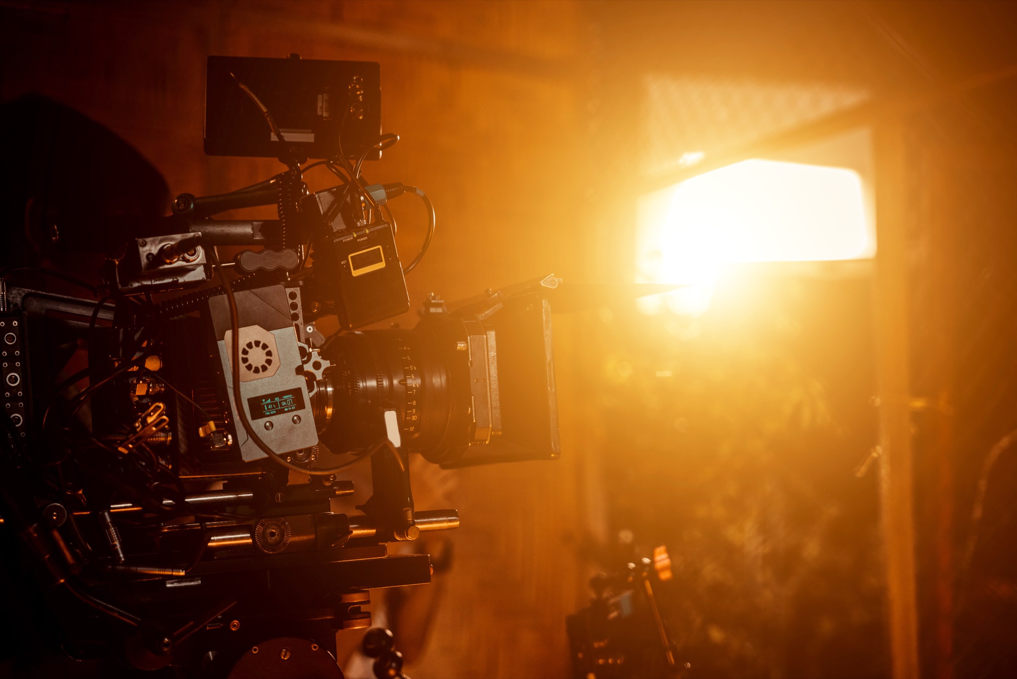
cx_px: 508
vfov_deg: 19.5
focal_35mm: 70
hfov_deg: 28.8
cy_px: 340
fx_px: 1978
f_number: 2.8
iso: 640
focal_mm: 70
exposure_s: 1/80
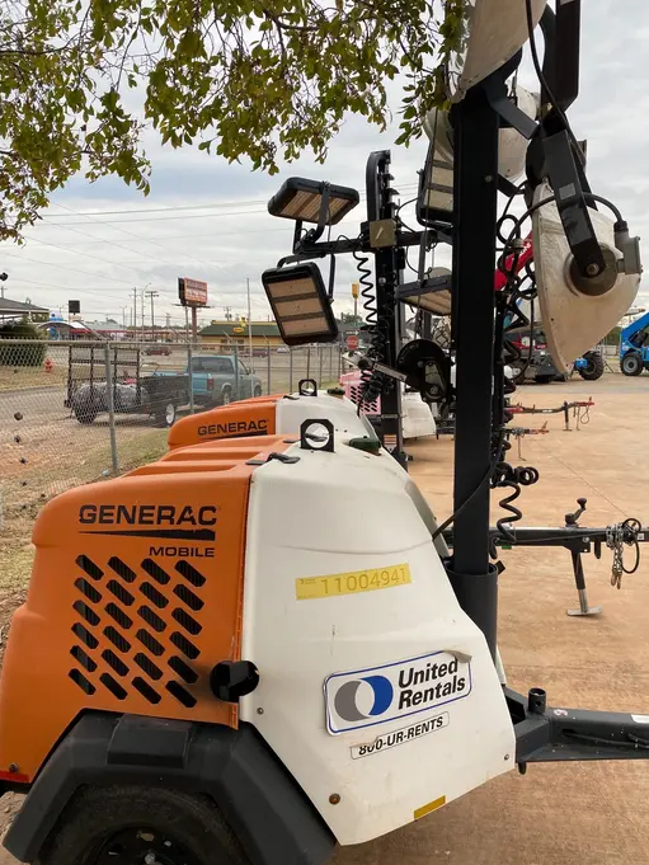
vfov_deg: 63.4
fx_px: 700
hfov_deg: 49.7
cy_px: 415
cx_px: 338
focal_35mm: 28
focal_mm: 4.25
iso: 32
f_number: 1.8
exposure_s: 1/519
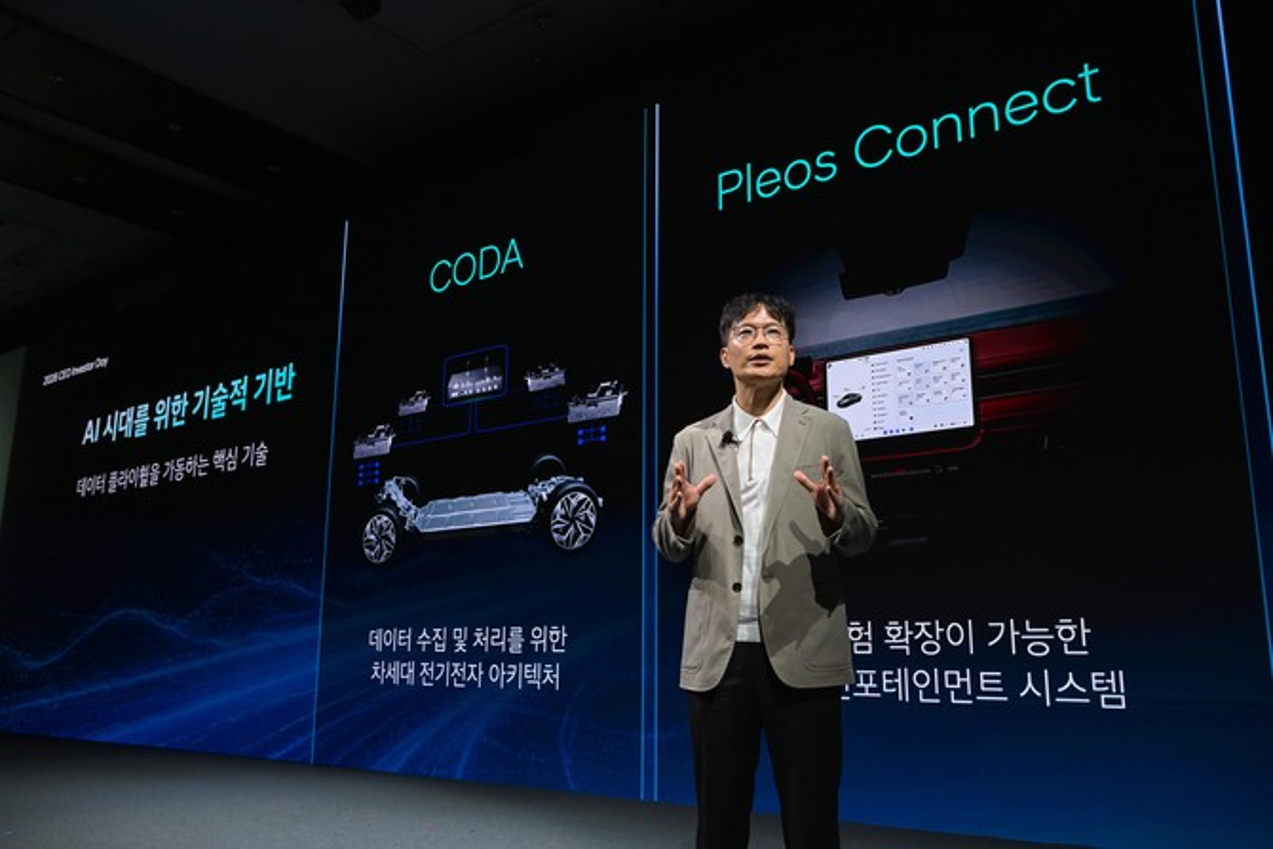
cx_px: 636
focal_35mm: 30
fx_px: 1079
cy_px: 424
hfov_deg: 61.1
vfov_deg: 43.0
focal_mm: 30.5
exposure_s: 1/200
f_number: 6.3
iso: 1250
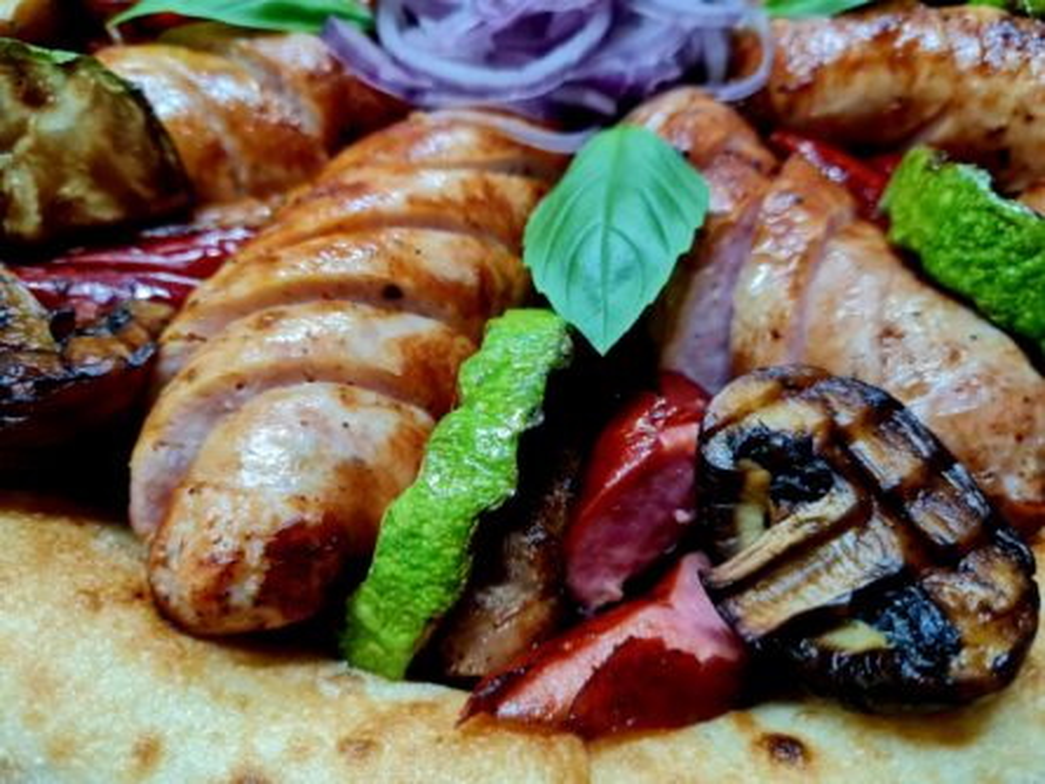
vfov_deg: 53.1
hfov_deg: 67.3
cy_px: 392
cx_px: 522
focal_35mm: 26
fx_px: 785
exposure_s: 1/50
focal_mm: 5.4
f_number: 1.8
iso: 250
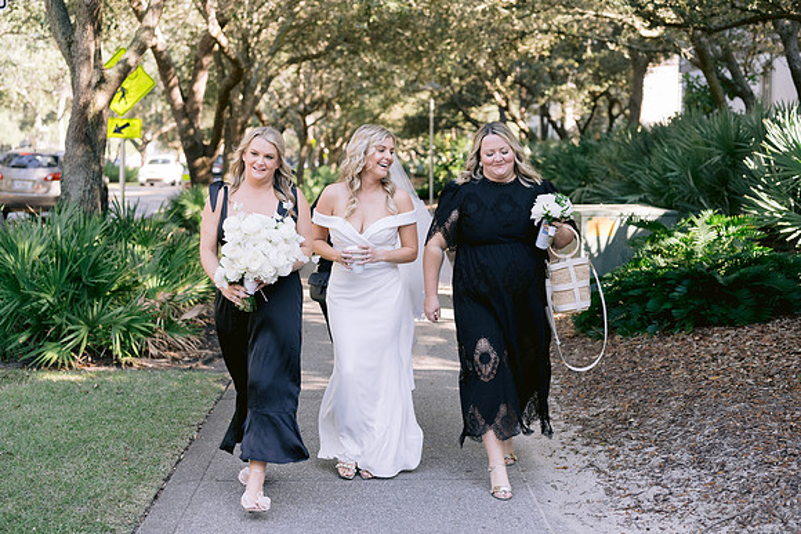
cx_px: 400
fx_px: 1113
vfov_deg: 27.0
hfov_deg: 39.6
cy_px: 267
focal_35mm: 50
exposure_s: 1/640
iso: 400
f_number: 2.8
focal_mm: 50
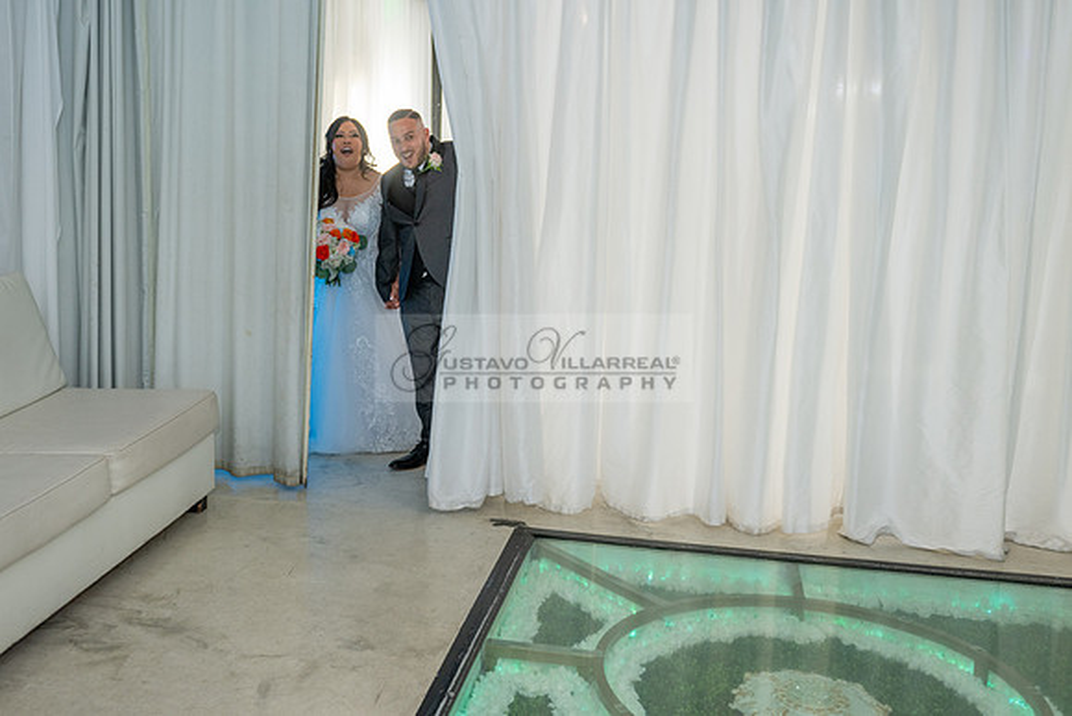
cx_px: 461
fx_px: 1156
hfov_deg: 49.6
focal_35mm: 39
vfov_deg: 34.3
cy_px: 305
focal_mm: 31
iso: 800
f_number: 3.2
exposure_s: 1/160
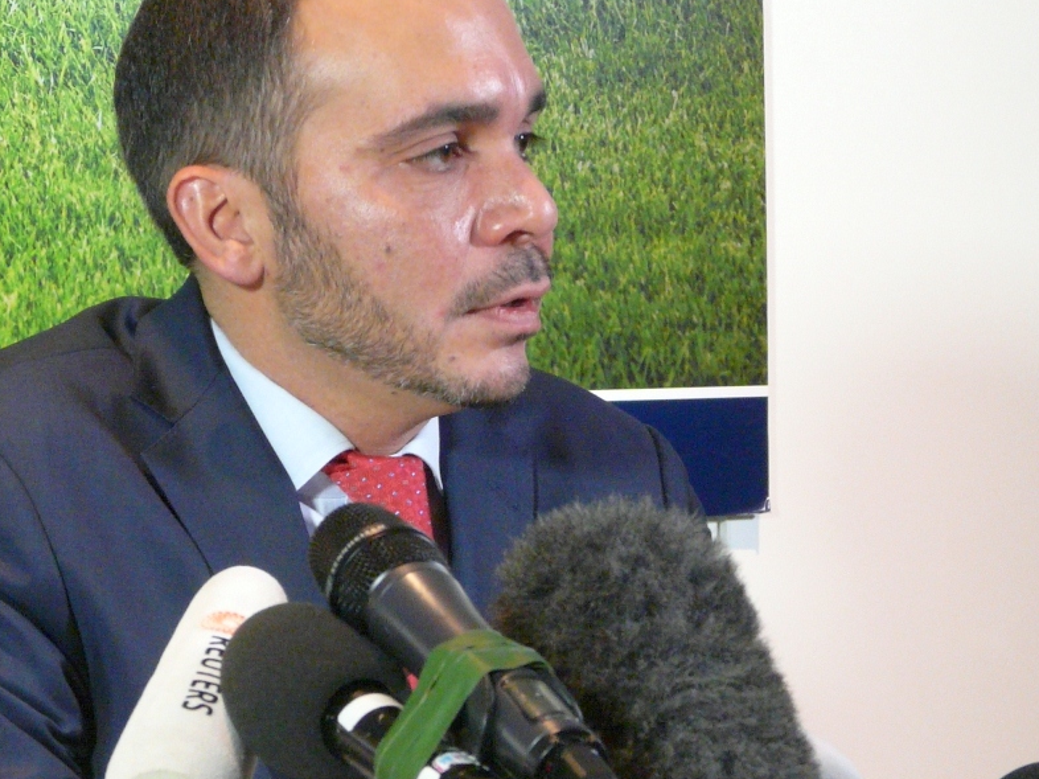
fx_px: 7531
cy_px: 507
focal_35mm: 251
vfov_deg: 5.9
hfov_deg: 7.9
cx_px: 488
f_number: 3.6
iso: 400
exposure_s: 1/20
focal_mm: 24.7
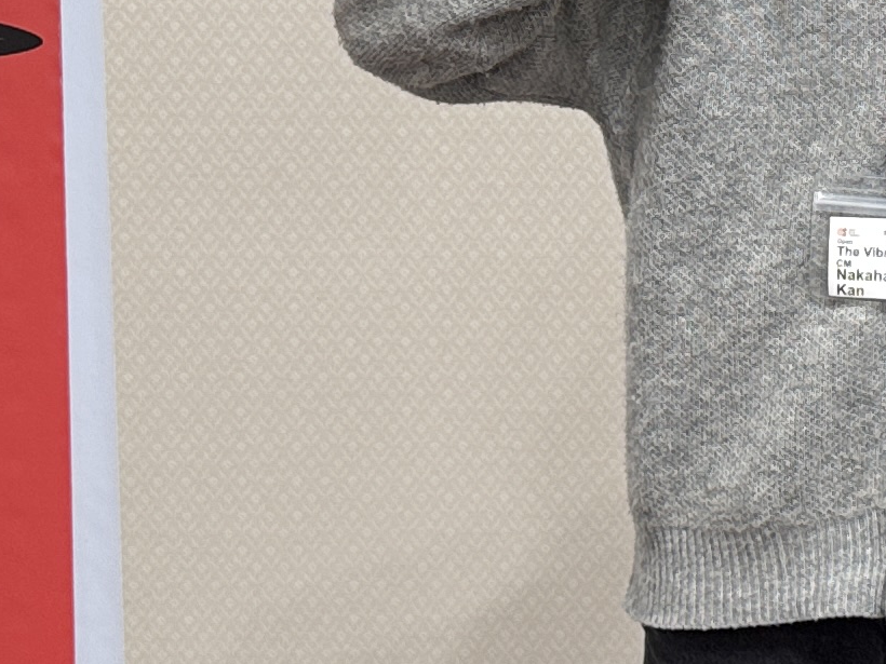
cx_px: 1213
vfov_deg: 12.4
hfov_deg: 15.7
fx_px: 3020
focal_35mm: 118
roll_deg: +0.5
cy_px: 46
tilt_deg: -3.2
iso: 100
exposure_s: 1/100
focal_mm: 6.76
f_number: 1.78
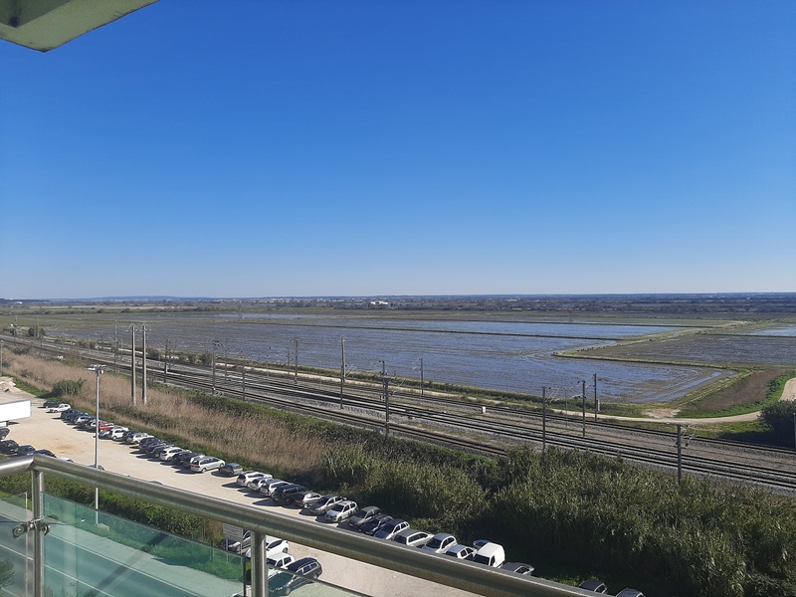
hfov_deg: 65.3
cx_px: 398
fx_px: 621
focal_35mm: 27
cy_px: 298
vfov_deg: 51.4
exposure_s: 1/2959
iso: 40
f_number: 1.7
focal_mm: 3.93
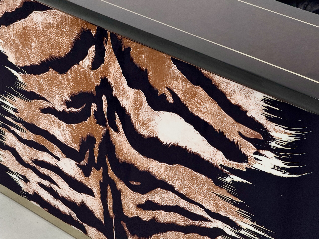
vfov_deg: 12.3
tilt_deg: -25.3
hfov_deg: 16.4
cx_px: 160
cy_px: 120
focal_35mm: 120
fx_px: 1106
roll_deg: +0.5
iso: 125
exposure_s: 1/100
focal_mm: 15.66
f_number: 2.8
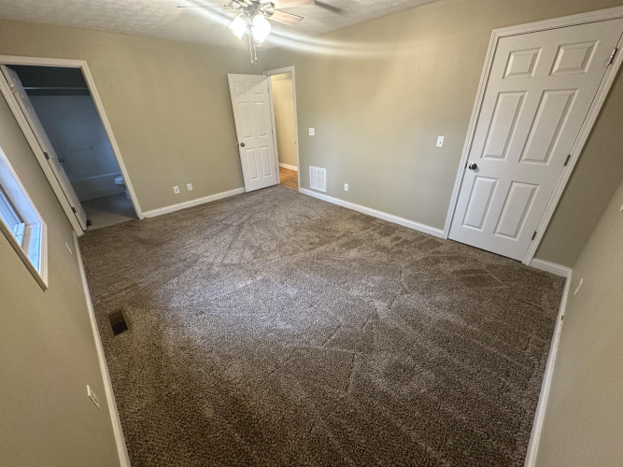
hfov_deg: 102.1
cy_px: 234
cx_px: 312
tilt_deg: -26.9
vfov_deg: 85.7
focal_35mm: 14
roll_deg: +1.9
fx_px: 252
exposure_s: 1/60
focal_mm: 2.22
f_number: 2.2
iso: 250
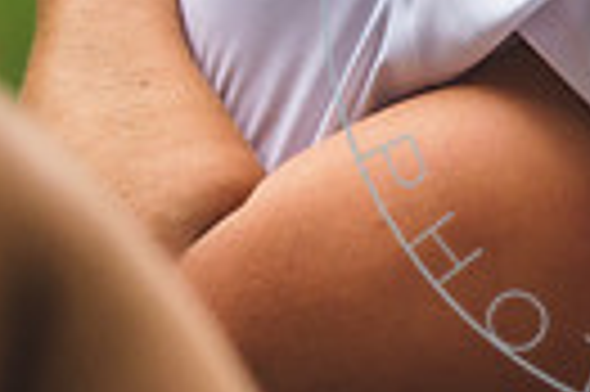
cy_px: -394
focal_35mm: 465
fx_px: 7611
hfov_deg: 4.4
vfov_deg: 2.9
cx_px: 1009
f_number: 2.8
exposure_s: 1/640
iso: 1000
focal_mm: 105
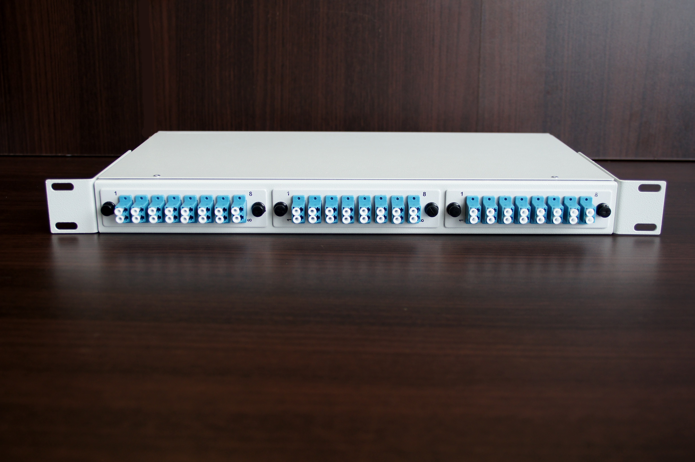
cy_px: 231
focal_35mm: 39
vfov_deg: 34.1
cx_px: 348
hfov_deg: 49.6
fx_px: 752
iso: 250
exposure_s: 1/50
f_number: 4
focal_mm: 26
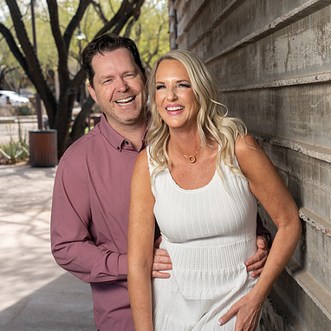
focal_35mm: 67
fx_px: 725
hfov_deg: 25.3
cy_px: 162
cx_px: 258
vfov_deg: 25.7
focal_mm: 49
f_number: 5.6
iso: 100
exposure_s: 1/200
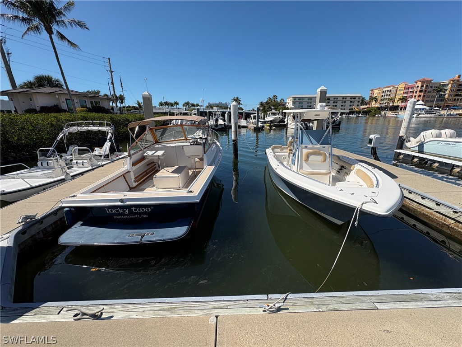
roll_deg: +1.6
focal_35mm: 14
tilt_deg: -17.9
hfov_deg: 102.1
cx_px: 231
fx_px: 187
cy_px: 174
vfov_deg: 85.7
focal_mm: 2.22
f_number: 2.2
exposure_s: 1/2273
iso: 50
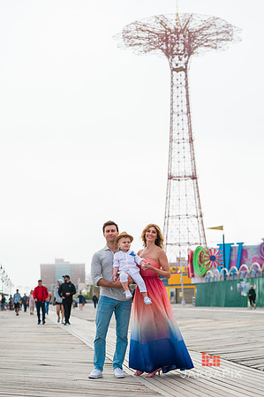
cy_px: 198
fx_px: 772
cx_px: 132
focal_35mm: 70
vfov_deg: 28.9
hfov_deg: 19.4
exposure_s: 1/2000
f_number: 4
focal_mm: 70
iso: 200
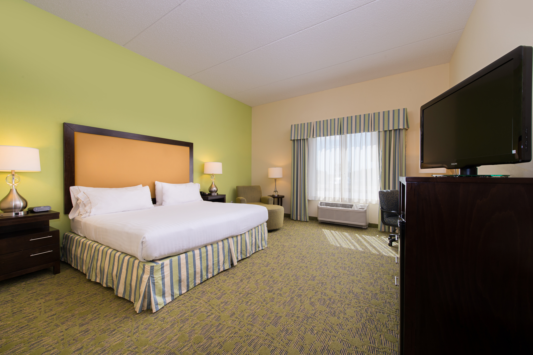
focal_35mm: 14
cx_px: 266
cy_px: 178
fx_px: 207
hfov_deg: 104.2
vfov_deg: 81.2
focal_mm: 14
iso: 400
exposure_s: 1/30
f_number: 13
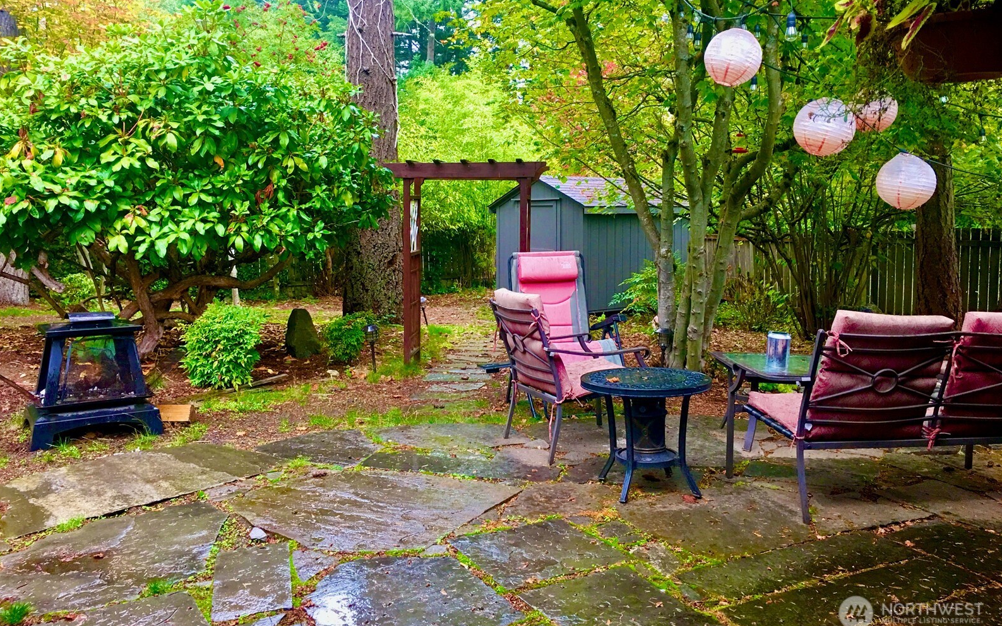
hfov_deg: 61.2
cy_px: 260
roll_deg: +0.7
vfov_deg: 40.5
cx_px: 498
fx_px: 847
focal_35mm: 31
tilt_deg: -1.8
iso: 40
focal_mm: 4.15
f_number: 2.2
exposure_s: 1/15
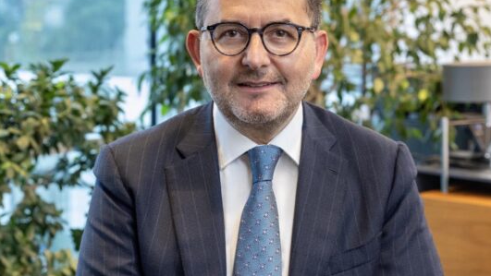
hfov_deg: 20.0
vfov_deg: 11.2
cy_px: 278
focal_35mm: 107
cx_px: 282
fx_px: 1393
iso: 1100
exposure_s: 1/60
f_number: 4
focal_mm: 53
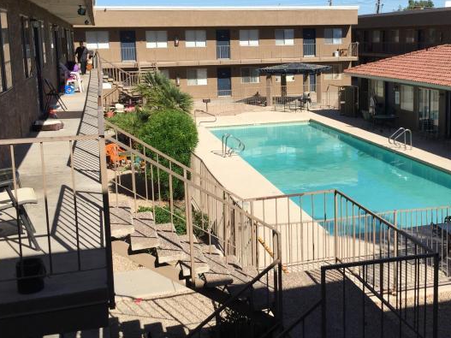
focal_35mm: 44
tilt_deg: -9.1
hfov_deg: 42.5
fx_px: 573
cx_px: 289
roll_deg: +0.8
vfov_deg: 32.7
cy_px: 130
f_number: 2.2
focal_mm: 4.15
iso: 32
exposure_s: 1/2198
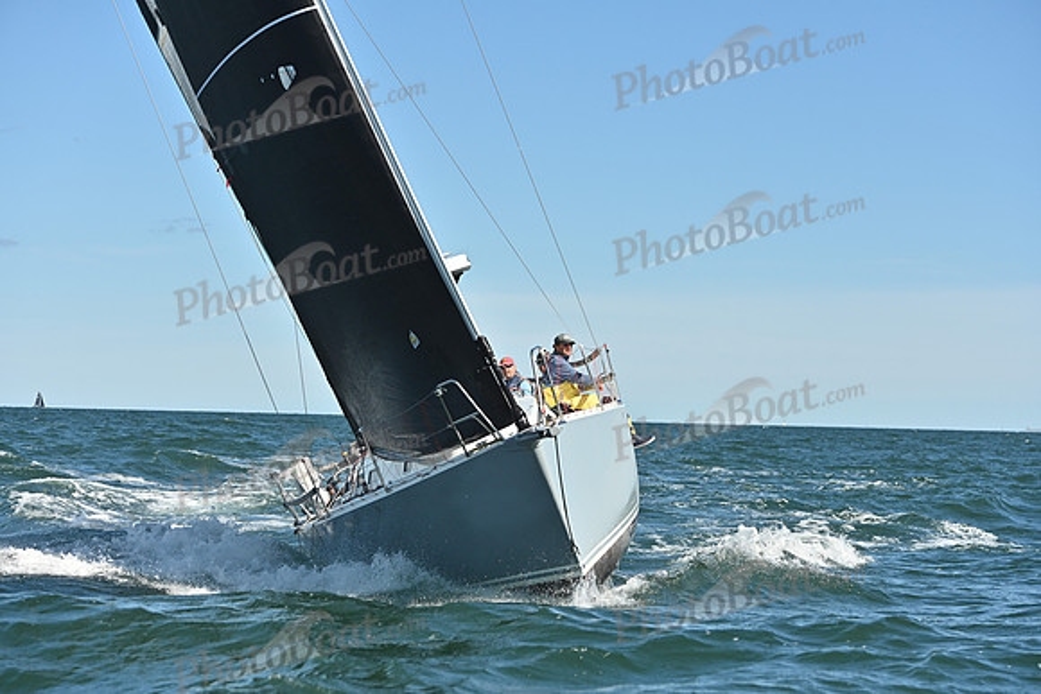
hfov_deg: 21.5
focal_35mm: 95
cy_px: 347
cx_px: 520
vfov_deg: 14.4
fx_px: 2748
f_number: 5.6
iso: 320
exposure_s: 1/4000
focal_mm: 95
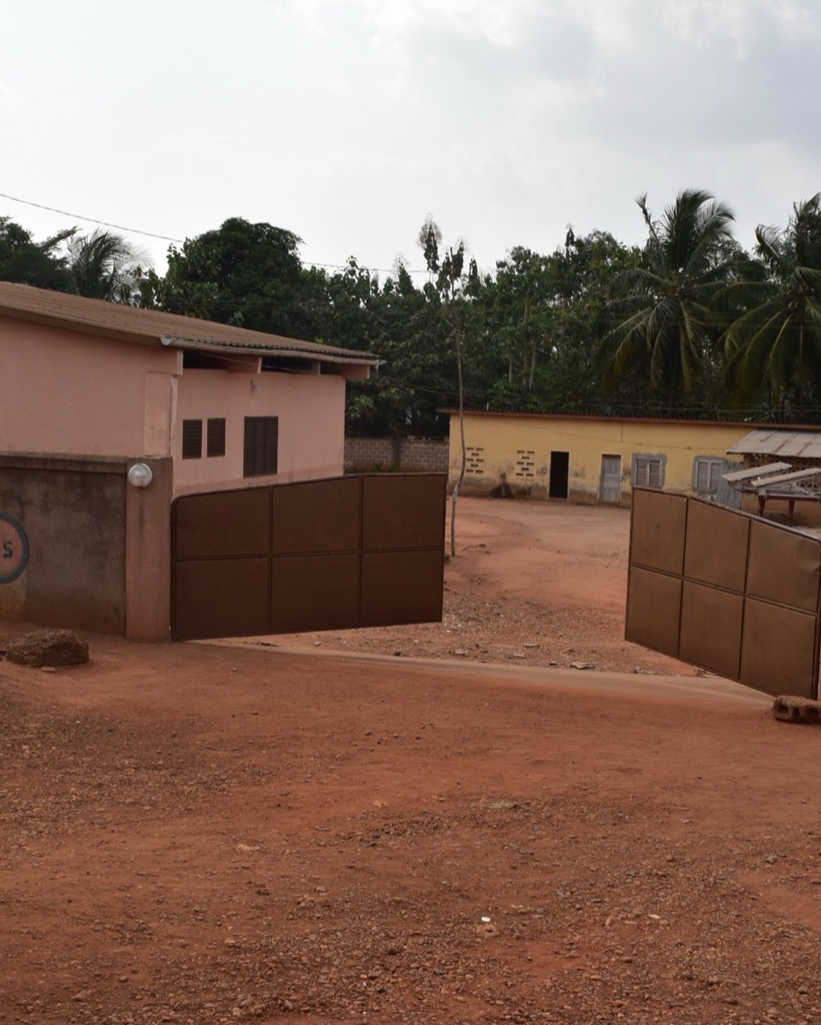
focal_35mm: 39
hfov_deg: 38.2
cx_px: 414
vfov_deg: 46.8
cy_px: 500
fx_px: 1184
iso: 400
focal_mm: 18
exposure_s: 1/400
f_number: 11
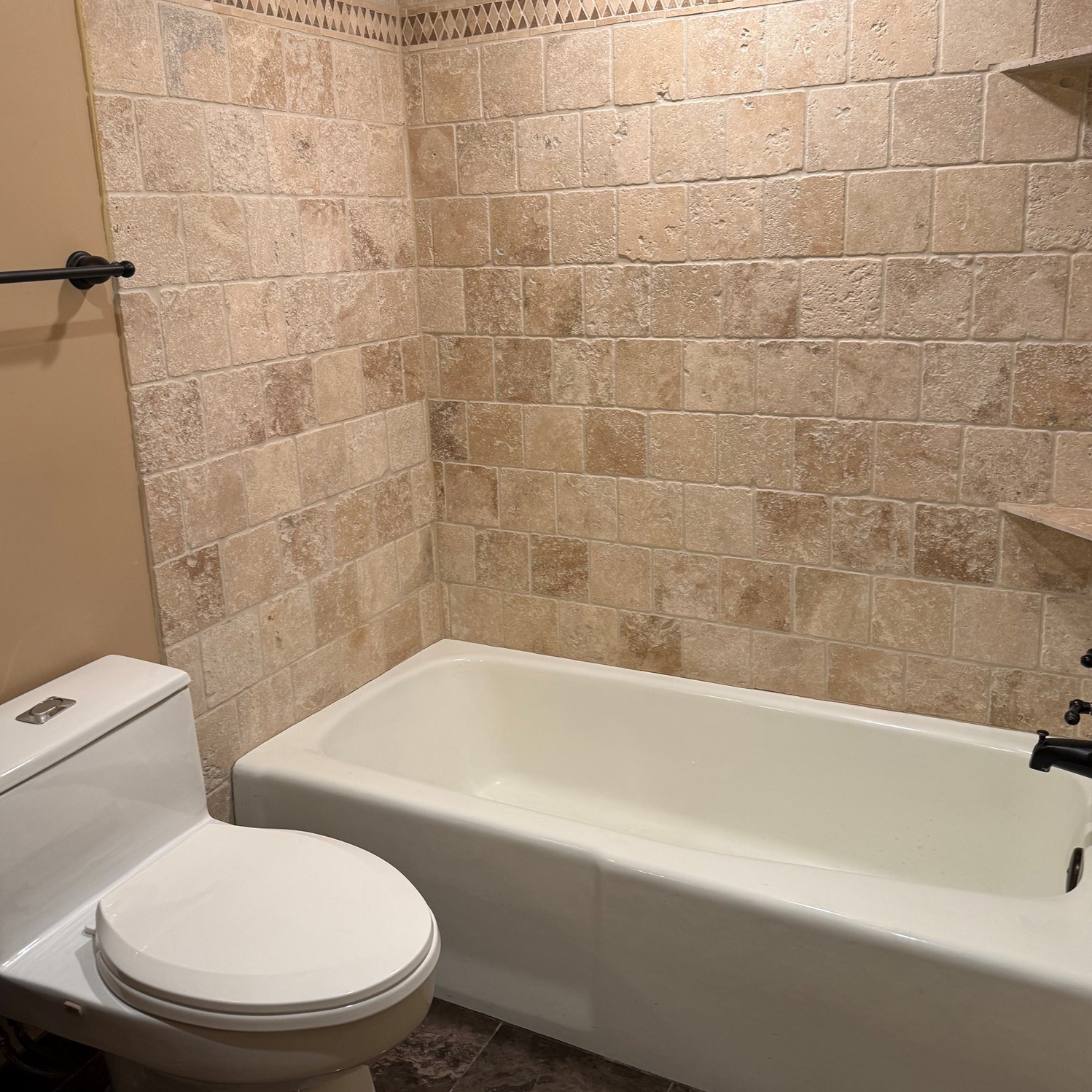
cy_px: 465
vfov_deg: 55.4
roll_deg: +1.0
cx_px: 538
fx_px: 1035
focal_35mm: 29
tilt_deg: -12.5
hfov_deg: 55.6
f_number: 1.78
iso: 125
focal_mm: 6.76
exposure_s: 1/120
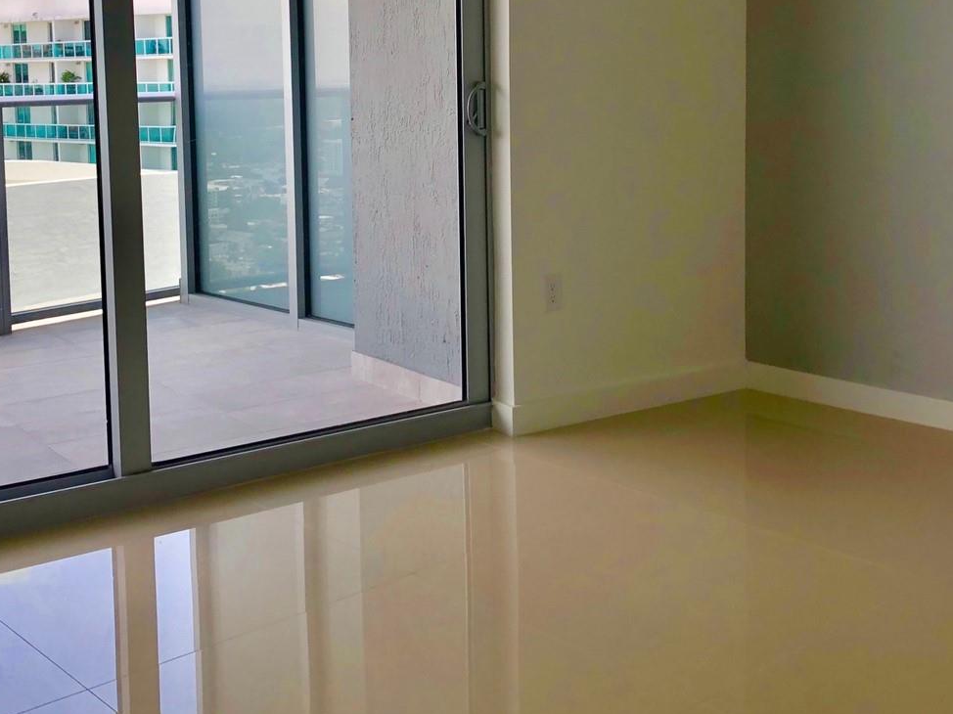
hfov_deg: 41.1
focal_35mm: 46
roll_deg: -0.3
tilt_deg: -0.8
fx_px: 1266
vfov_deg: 30.9
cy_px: 170
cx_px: 399
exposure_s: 1/197
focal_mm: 4
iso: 20
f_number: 1.8
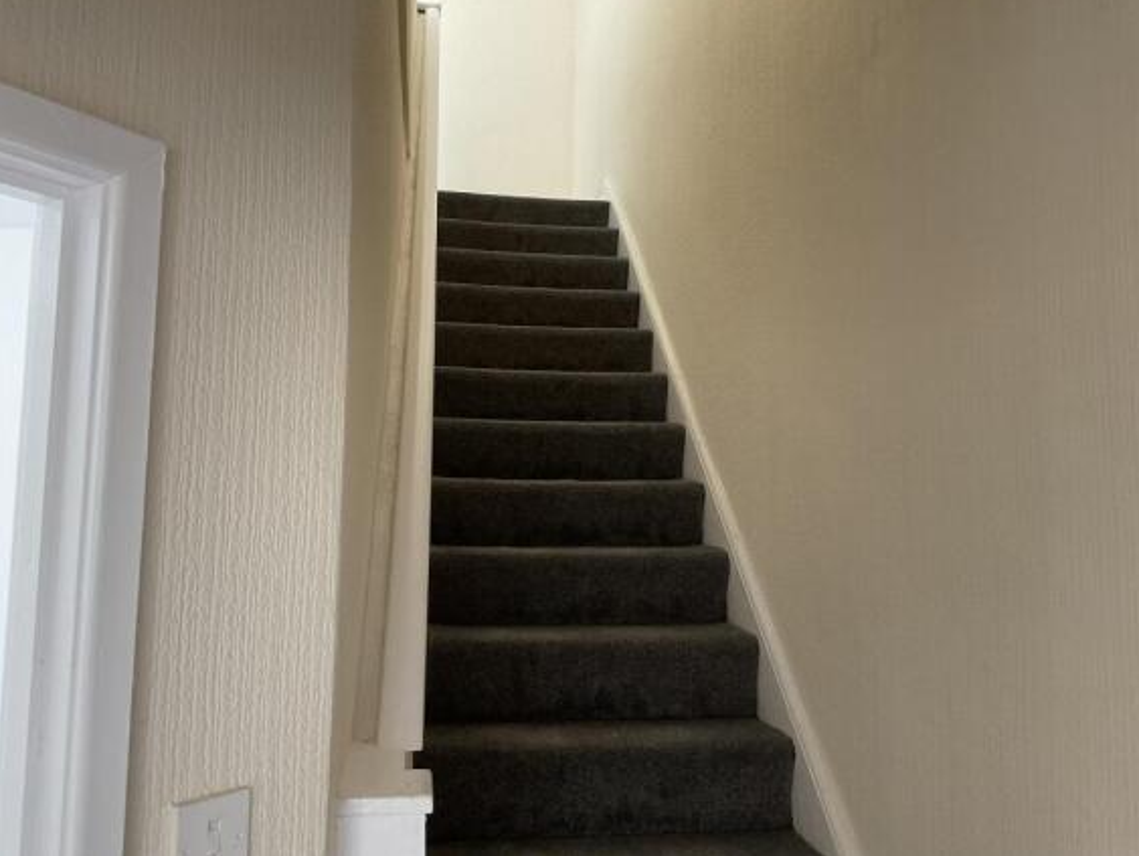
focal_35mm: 30
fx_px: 988
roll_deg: +0.1
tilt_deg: +6.7
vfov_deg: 46.8
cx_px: 553
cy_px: 418
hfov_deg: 59.9
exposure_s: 1/60
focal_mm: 3
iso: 125
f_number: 1.8
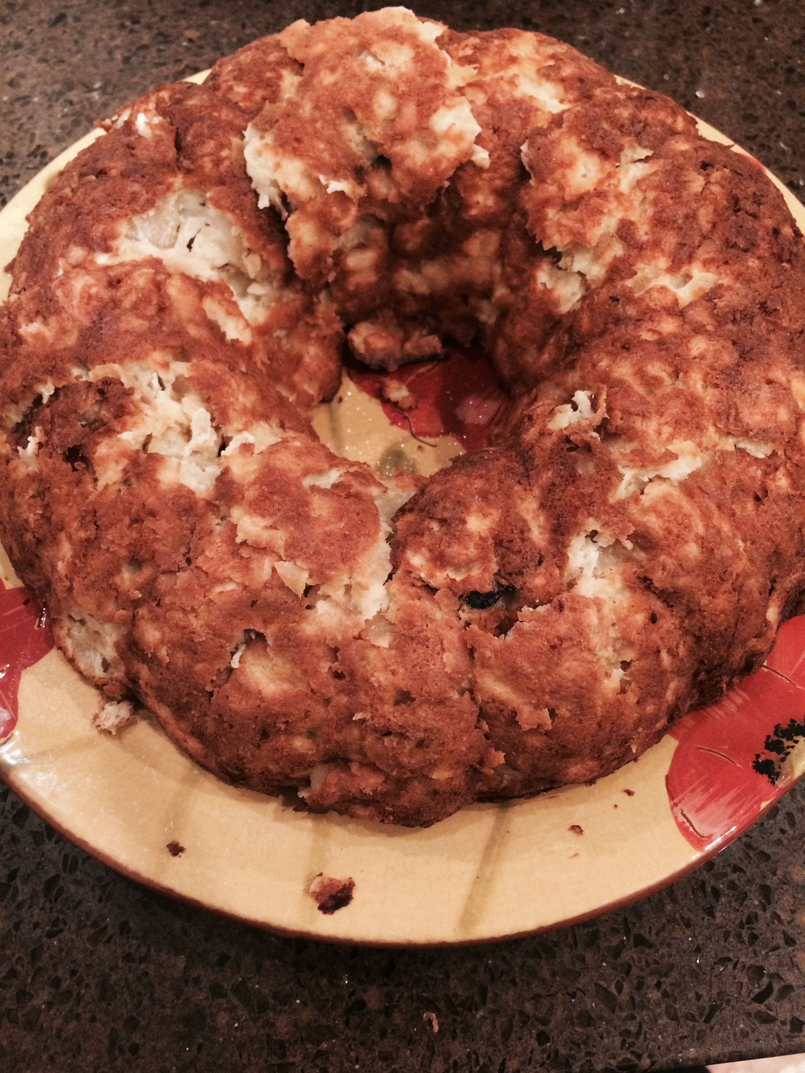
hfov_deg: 48.2
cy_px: 536
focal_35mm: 29
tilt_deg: -69.4
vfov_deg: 61.7
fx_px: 899
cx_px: 402
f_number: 2.2
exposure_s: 1/30
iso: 320
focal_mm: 4.15
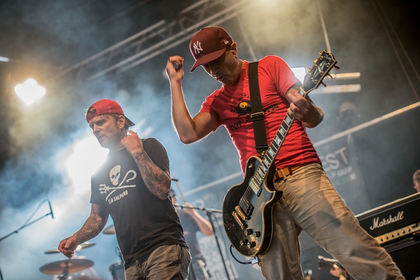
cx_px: 210
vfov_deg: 16.7
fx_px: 957
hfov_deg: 24.7
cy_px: 140
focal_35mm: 82
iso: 250
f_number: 2.8
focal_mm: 82
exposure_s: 1/100
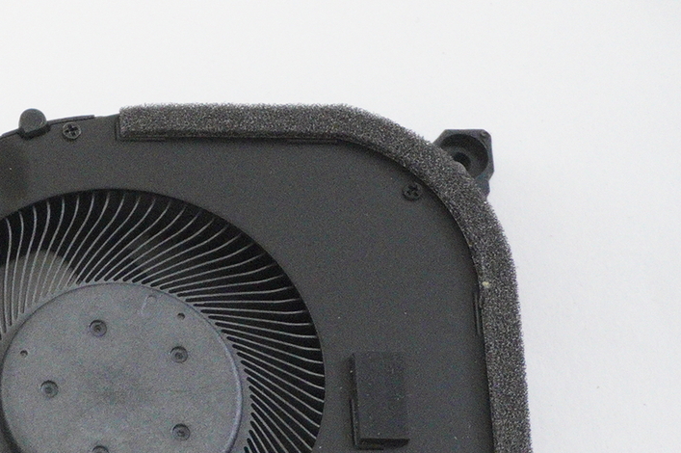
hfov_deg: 12.5
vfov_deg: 8.9
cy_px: 397
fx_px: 2906
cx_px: -455
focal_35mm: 154
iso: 4000
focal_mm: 29
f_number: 6.3
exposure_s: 1/125
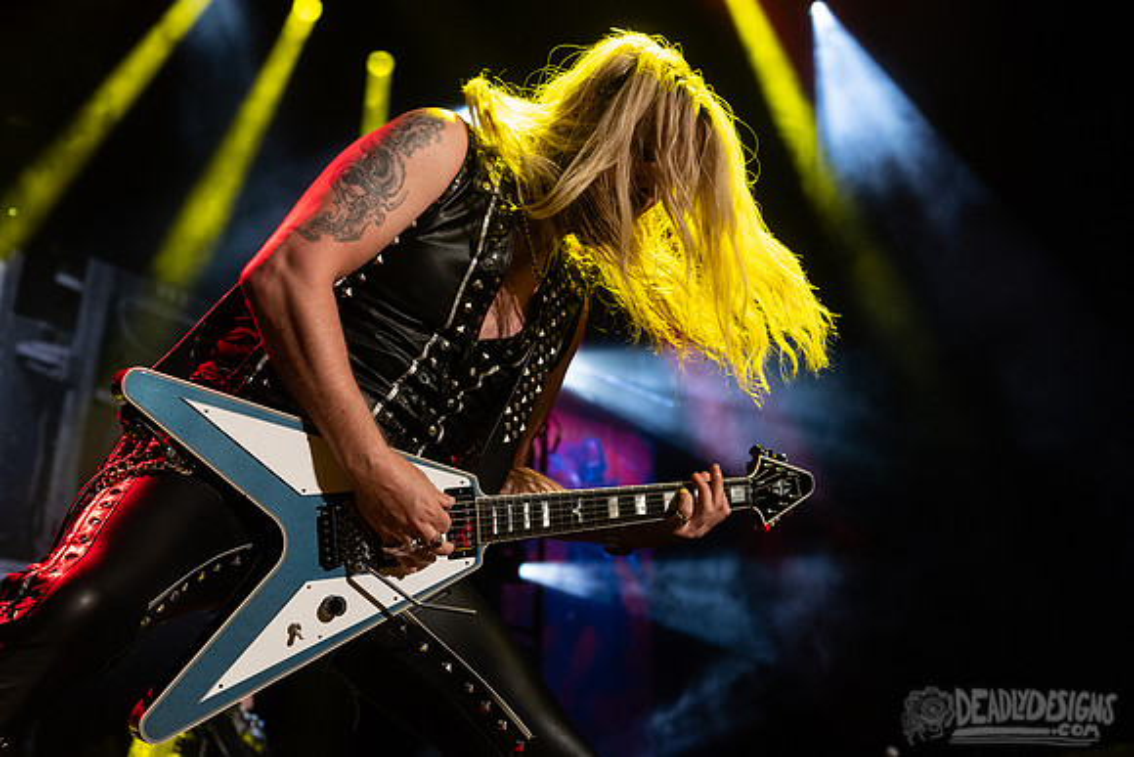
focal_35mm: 50
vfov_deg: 27.0
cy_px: 340
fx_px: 1573
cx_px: 441
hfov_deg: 39.4
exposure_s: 1/800
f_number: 4
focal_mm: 40
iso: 1600
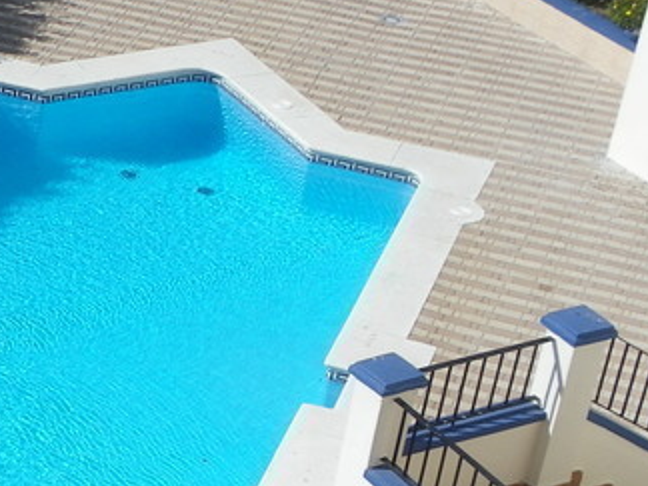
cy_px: 520
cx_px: -254
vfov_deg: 12.2
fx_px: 2246
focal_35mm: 120
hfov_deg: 15.4
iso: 50
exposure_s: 1/320
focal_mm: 6.8
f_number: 6.3
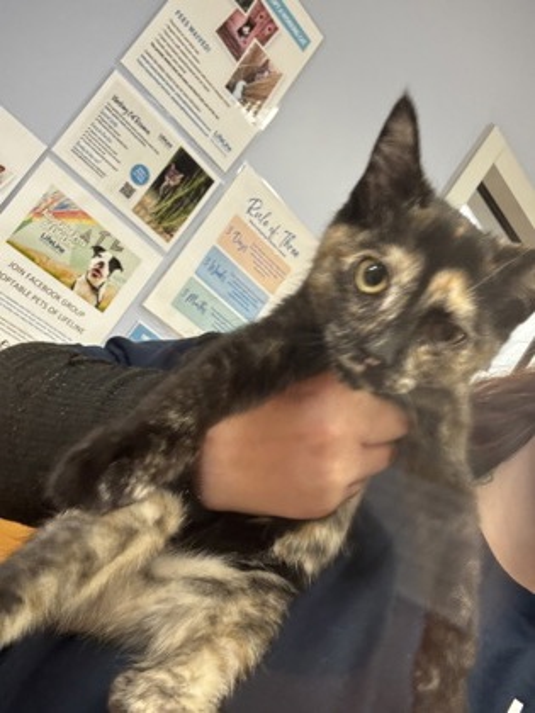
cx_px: 268
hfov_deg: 46.8
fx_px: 618
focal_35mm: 30
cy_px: 356
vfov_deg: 60.0
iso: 200
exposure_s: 1/40
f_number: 1.9
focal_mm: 2.69
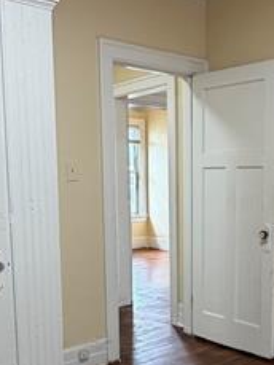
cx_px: 172
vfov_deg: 39.8
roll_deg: +0.9
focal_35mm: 47
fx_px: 496
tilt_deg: -8.1
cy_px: 249
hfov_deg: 30.8
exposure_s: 1/60
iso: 200
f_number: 2.2
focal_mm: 2.22
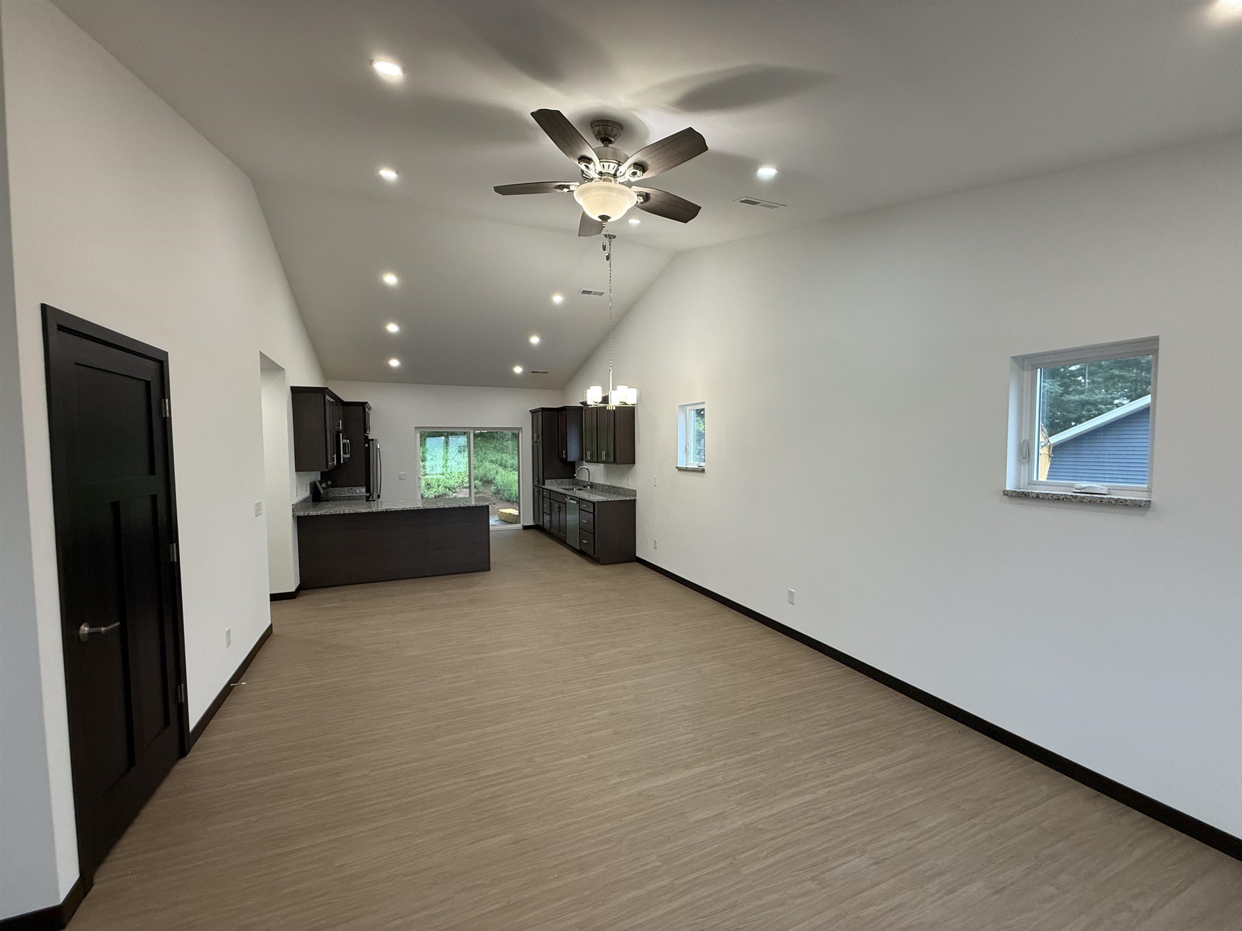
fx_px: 502
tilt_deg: -1.8
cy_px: 466
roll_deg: +0.7
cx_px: 621
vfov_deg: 85.7
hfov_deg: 102.1
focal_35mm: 14
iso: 250
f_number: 2.2
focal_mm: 2.22
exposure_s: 1/120
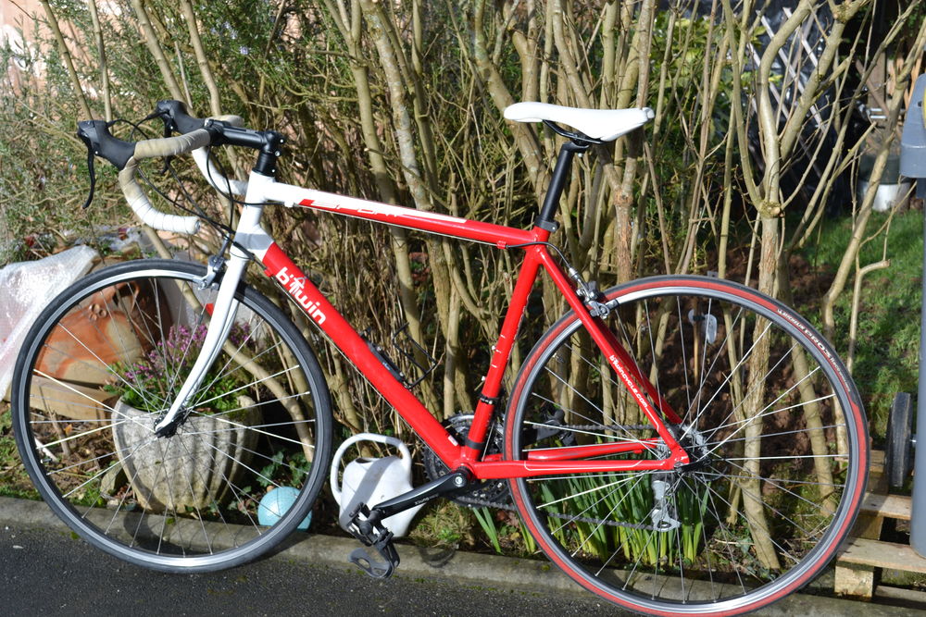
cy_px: 308
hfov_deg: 41.1
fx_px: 1235
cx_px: 463
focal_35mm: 48
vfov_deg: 28.1
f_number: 7.1
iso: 100
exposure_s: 1/200
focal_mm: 32
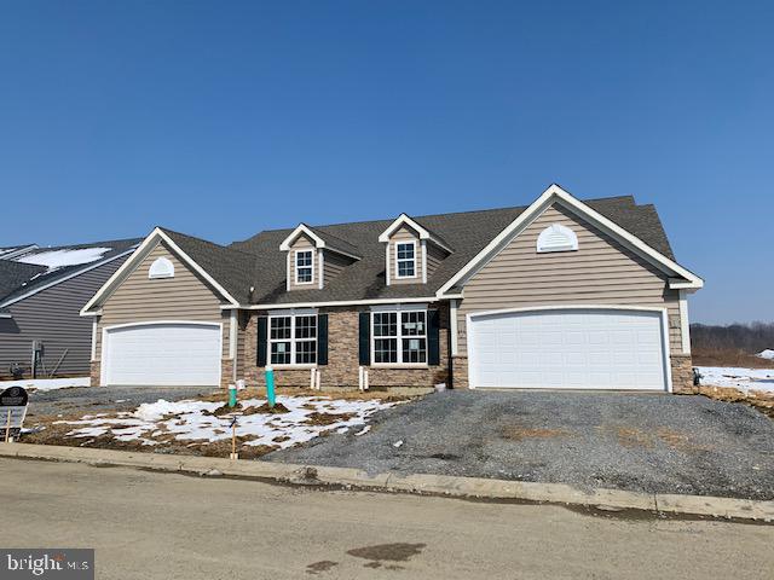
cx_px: 387
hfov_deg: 67.3
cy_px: 290
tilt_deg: +9.1
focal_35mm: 26
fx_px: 581
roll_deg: +1.5
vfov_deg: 53.1
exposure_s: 1/5128
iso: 25
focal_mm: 4.25
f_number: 1.8
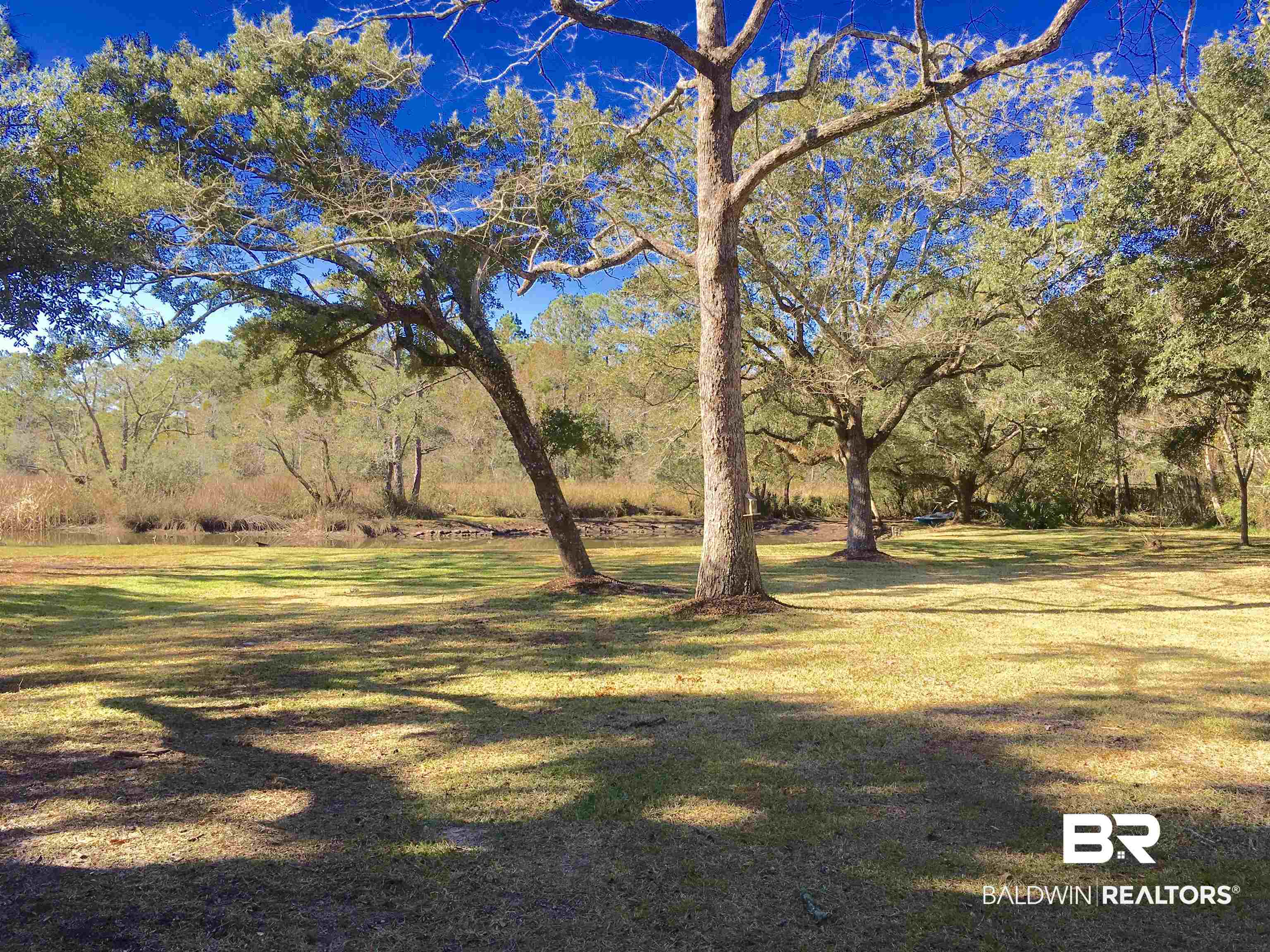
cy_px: 476
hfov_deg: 61.7
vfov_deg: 48.2
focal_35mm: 29
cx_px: 635
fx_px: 1064
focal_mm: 4.15
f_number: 2.2
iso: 25
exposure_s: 1/680
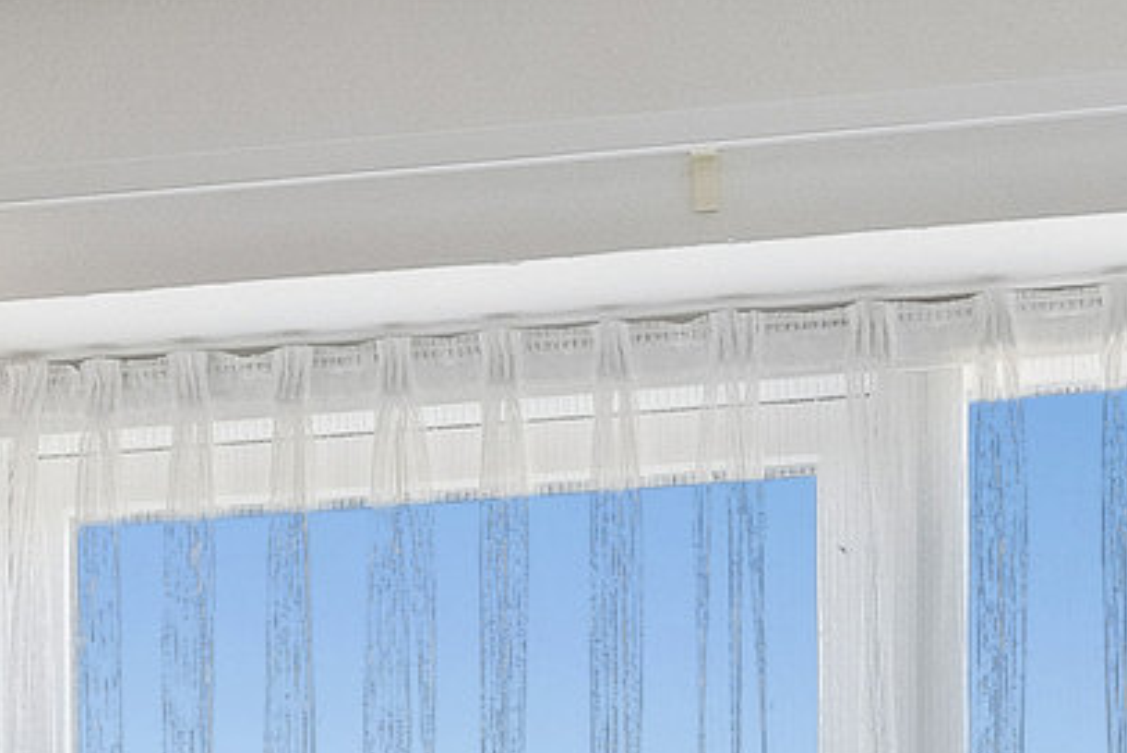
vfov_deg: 7.7
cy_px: 1838
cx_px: -102
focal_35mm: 166
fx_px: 5190
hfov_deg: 12.2
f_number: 8
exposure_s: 1/13
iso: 200
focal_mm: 15
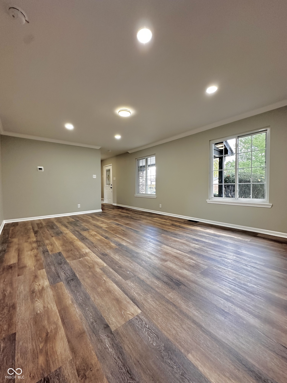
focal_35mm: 14
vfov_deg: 102.1
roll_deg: +1.3
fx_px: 155
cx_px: 144
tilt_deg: +1.5
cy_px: 192
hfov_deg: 85.7
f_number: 2.2
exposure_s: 1/120
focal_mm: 2.22
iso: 250
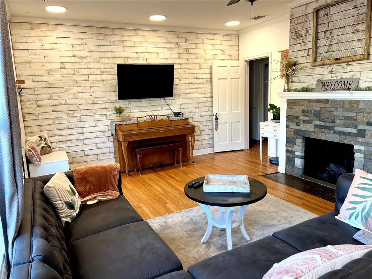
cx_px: 186
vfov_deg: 53.1
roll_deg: +2.5
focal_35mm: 26
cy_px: 140
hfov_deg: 67.3
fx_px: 279
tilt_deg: -10.3
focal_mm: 5.7
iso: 64
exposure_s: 1/60
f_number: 1.5
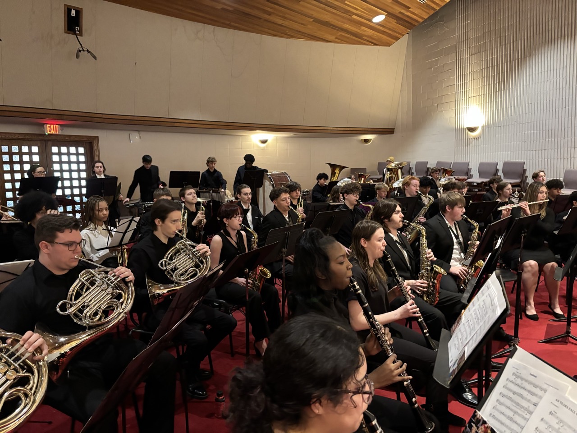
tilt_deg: -5.8
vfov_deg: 53.1
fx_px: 433
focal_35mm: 26
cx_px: 288
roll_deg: +1.6
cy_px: 216
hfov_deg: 67.3
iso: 1000
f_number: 1.6
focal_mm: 5.96
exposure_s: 1/24
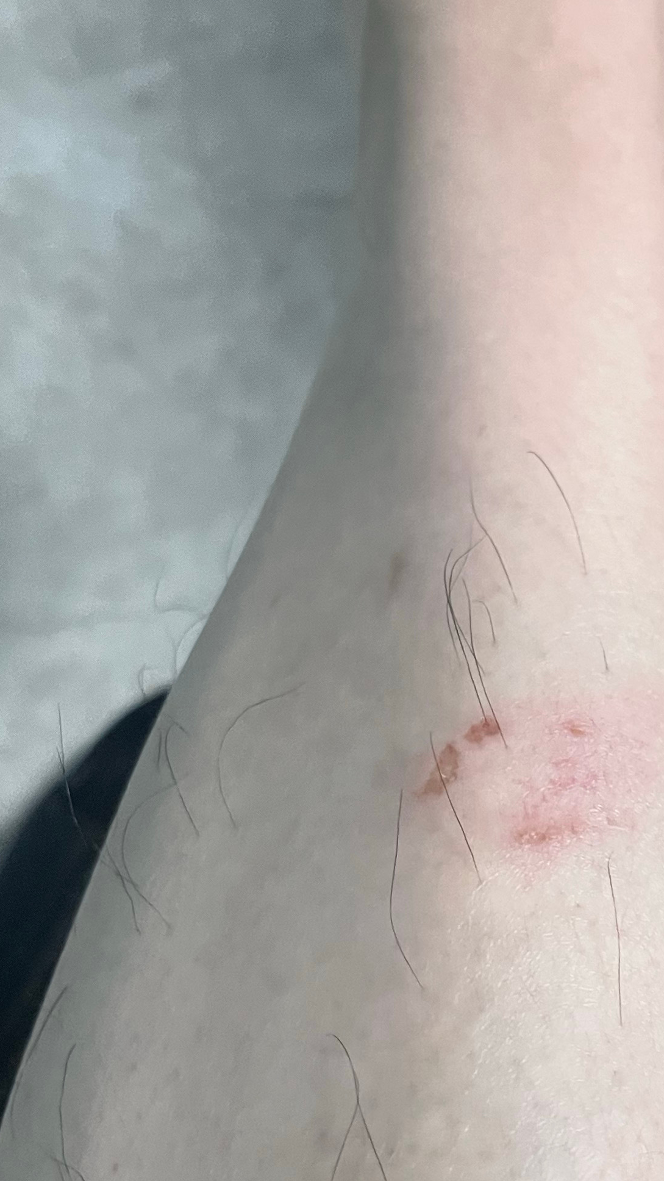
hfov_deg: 20.3
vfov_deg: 35.4
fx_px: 1847
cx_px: 457
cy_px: 689
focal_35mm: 59
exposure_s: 1/60
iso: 320
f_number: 1.6
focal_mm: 5.1
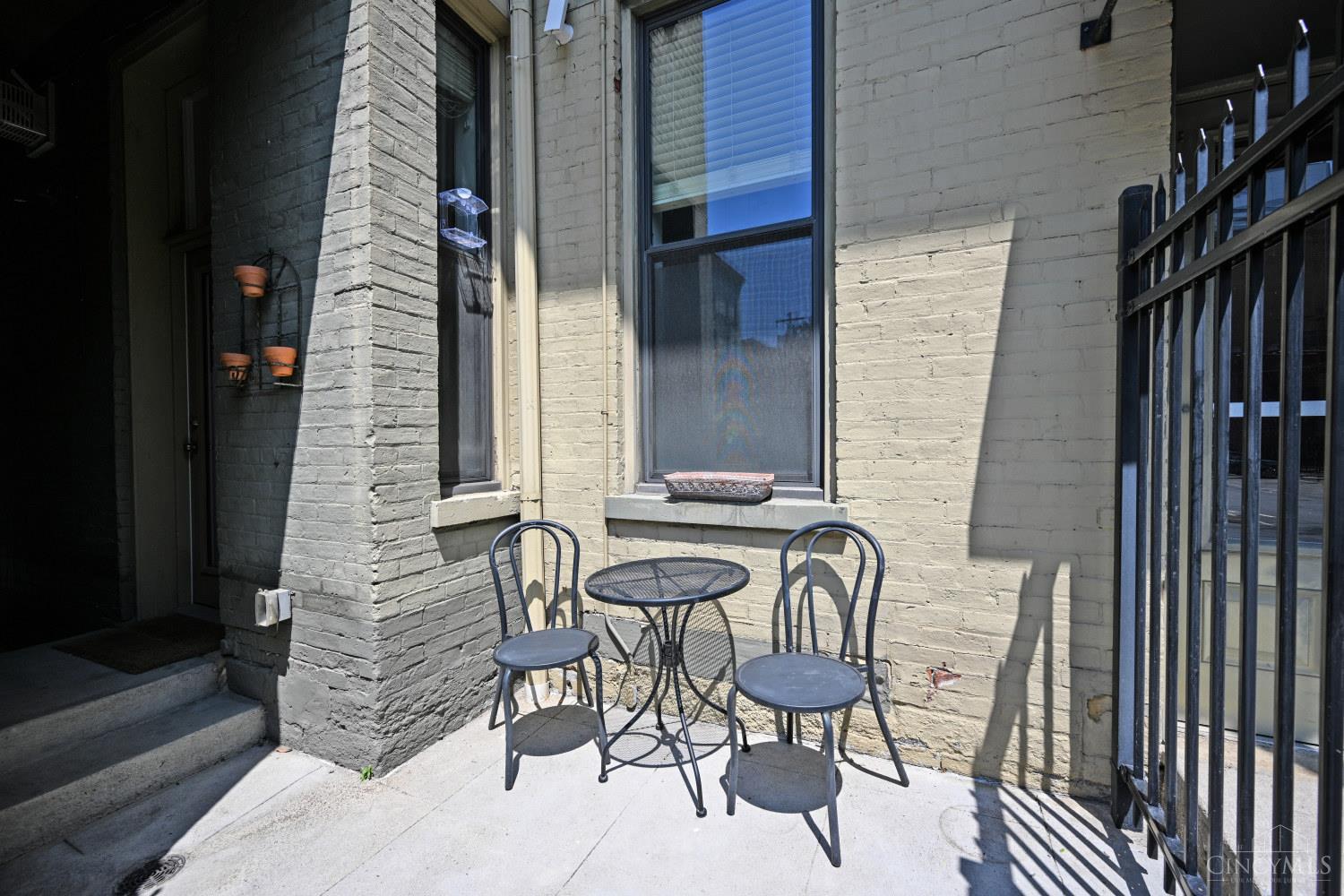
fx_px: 523
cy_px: 448
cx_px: 672
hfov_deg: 104.3
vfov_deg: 81.2
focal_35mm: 14
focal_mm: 14
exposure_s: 1/320
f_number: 6.3
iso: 100
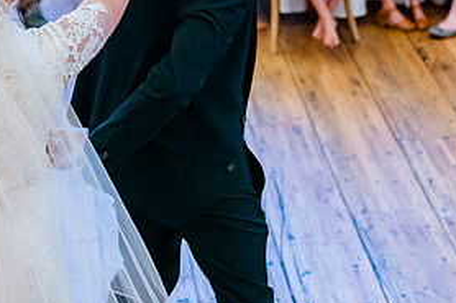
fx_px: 1937
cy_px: -2
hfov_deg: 13.4
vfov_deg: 8.9
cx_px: 178
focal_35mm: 153
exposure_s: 1/500
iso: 2000
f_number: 2.8
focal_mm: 70
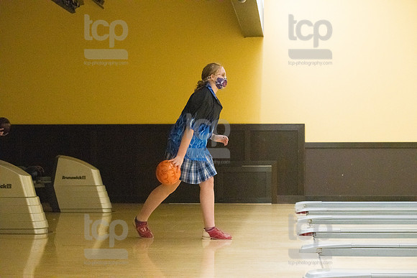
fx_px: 950
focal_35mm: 82
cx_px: 208
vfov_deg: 16.7
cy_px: 139
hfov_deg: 24.8
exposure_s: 1/1000
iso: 10000
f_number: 4.5
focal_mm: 82
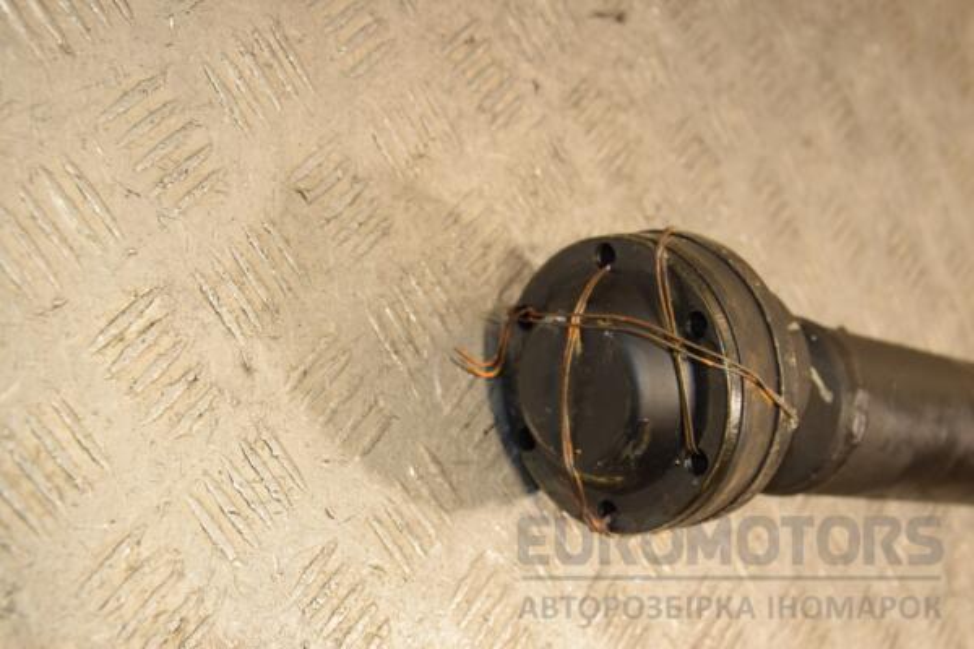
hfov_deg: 37.9
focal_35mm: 52
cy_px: 324
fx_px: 1420
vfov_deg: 25.8
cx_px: 487
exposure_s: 1/200
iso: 800
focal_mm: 35
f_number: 6.3
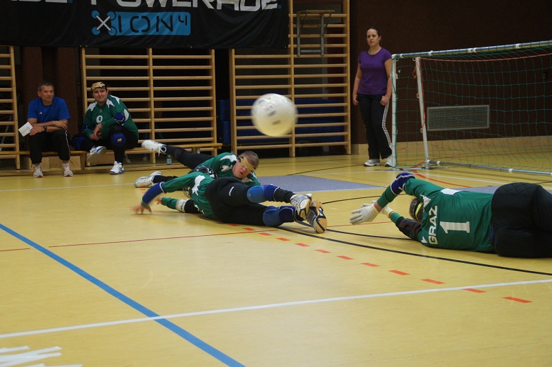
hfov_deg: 27.0
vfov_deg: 18.2
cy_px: 184
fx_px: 1149
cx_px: 276
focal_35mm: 75
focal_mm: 50
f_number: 4.5
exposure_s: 1/80
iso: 1600
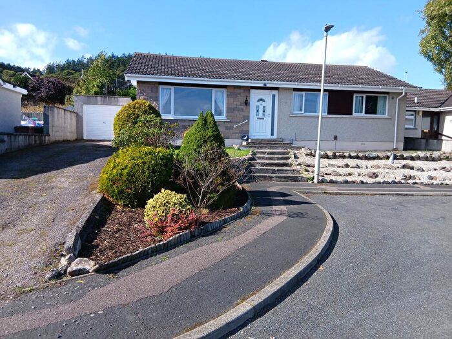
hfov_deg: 67.3
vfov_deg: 53.1
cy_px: 170
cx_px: 226
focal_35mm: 26
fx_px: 339
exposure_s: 1/300
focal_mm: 3.98
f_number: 1.8
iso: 20
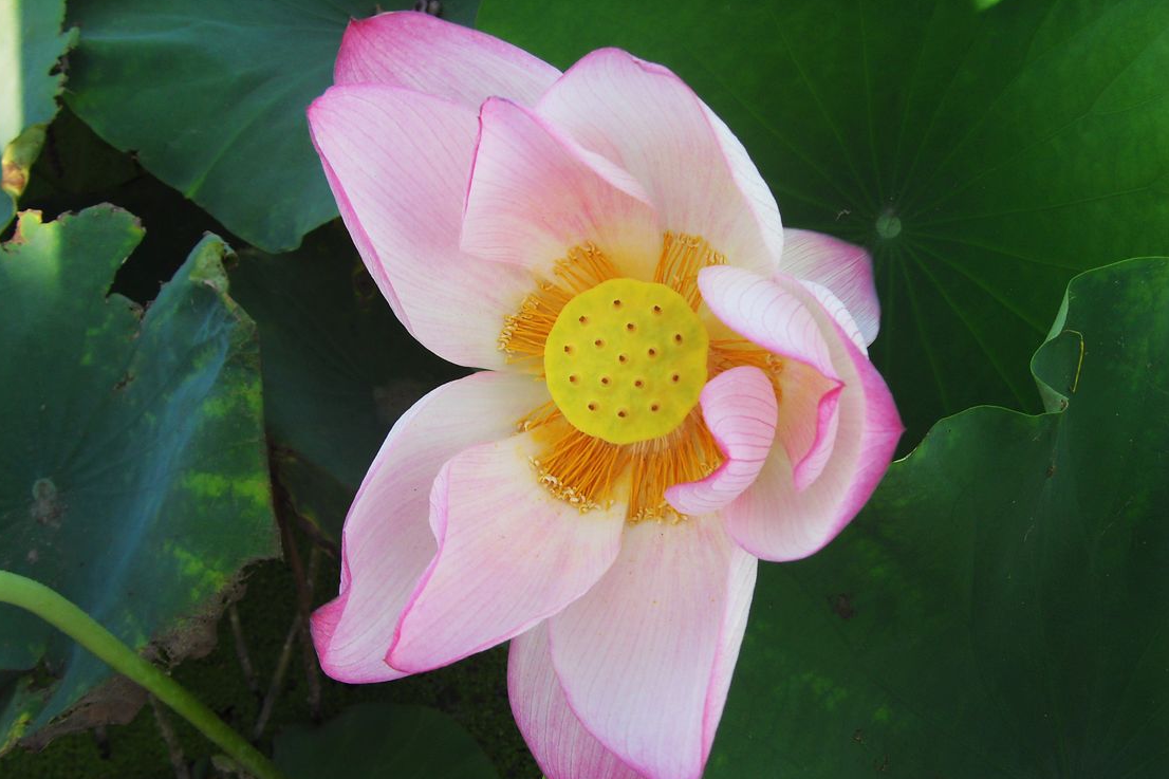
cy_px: 468
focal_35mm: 44
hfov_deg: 44.5
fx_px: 1428
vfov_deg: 30.4
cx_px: 537
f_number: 3.5
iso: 80
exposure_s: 1/180
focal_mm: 6.6
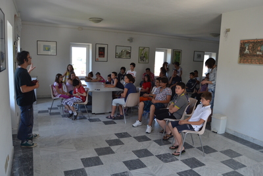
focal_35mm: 27
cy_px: 88
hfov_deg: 67.4
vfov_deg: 48.0
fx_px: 197
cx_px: 132
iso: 400
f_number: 5.6
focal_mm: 18
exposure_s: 1/125
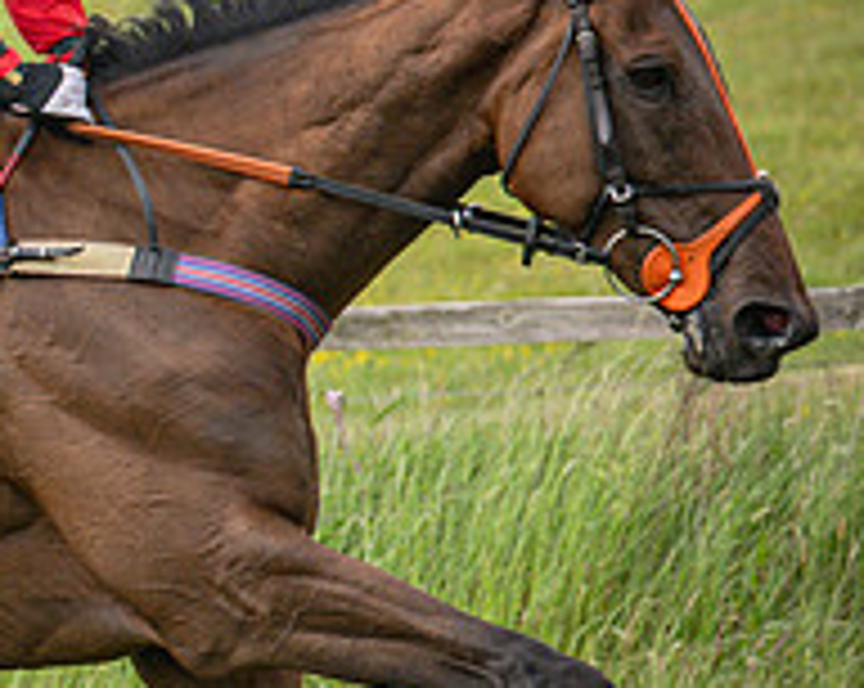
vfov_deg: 3.4
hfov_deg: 4.2
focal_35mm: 456
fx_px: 11643
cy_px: 279
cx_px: -394
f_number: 4.5
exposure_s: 1/1600
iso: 400
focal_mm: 92
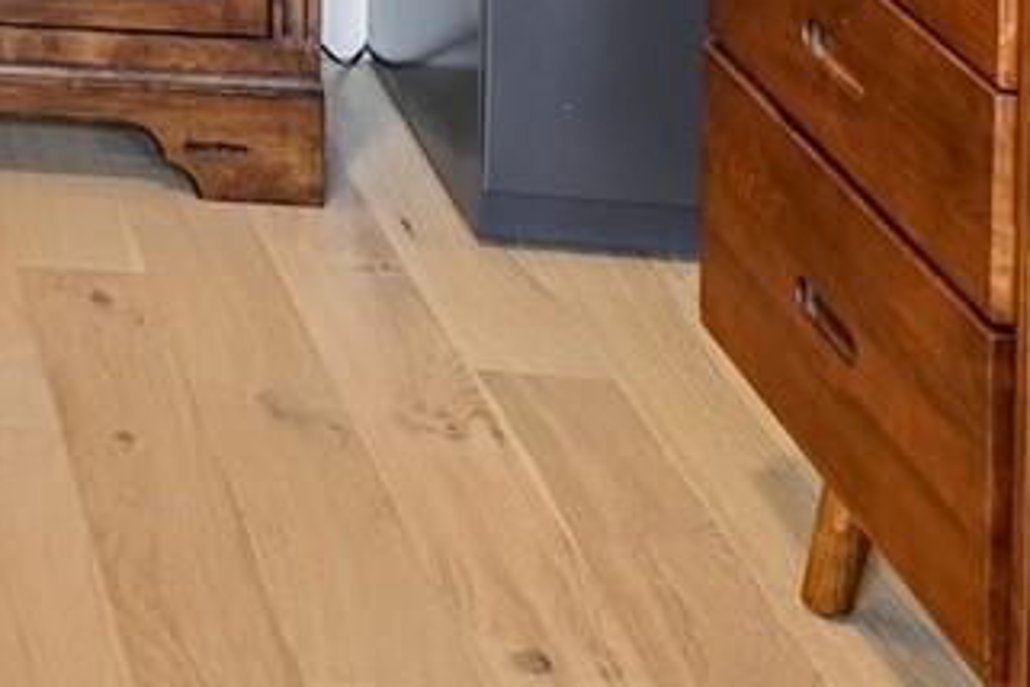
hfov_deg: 18.0
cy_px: -1042
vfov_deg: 11.8
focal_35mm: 90
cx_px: -829
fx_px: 2575
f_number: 8
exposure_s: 1/6
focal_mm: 17
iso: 400
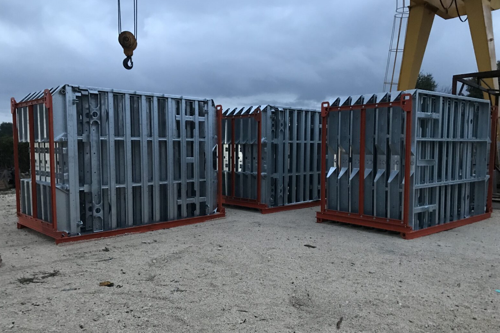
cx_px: 249
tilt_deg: -4.7
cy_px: 183
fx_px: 417
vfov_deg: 43.5
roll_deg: -1.5
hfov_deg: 61.9
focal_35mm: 30
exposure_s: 1/7
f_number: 1.8
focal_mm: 3.99
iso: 80
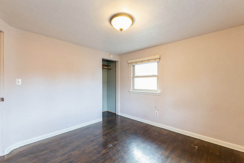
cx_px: 122
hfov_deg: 100.4
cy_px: 82
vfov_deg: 77.3
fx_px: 102
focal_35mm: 15
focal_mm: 10
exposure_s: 1/1.25
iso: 100
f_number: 6.3
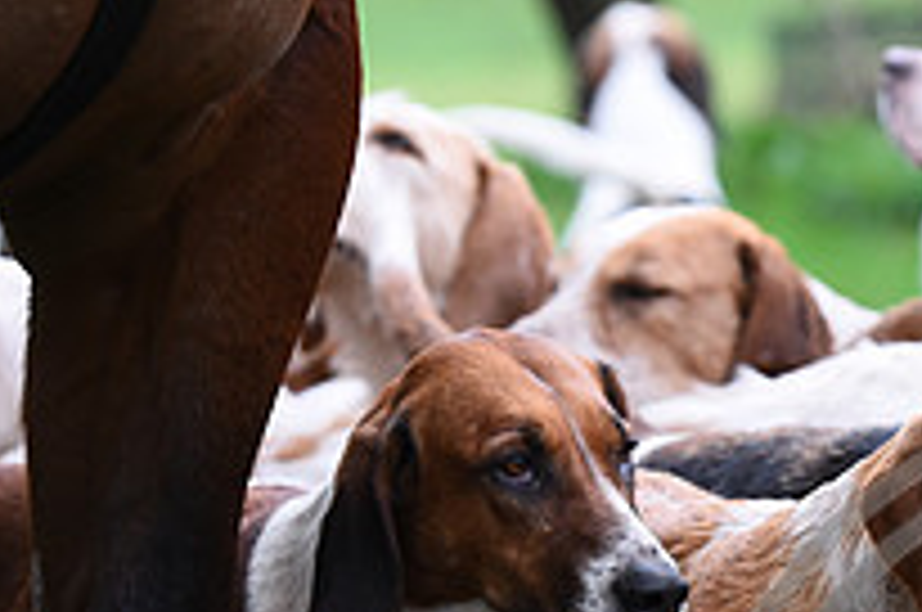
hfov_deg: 5.6
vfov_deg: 3.7
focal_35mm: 368
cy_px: 792
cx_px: 1102
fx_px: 9410
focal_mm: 130
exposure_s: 1/800
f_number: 4.5
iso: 1600
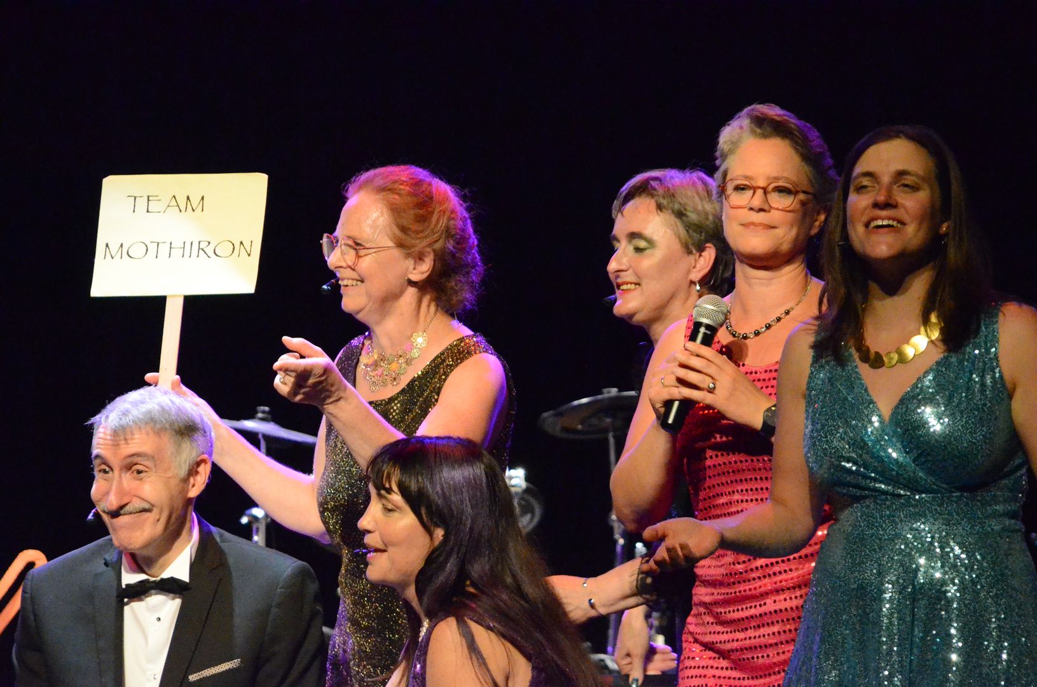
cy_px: 344
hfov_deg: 6.9
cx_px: 518
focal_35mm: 300
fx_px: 8623
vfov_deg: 4.6
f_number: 6.3
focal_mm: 200
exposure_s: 1/400
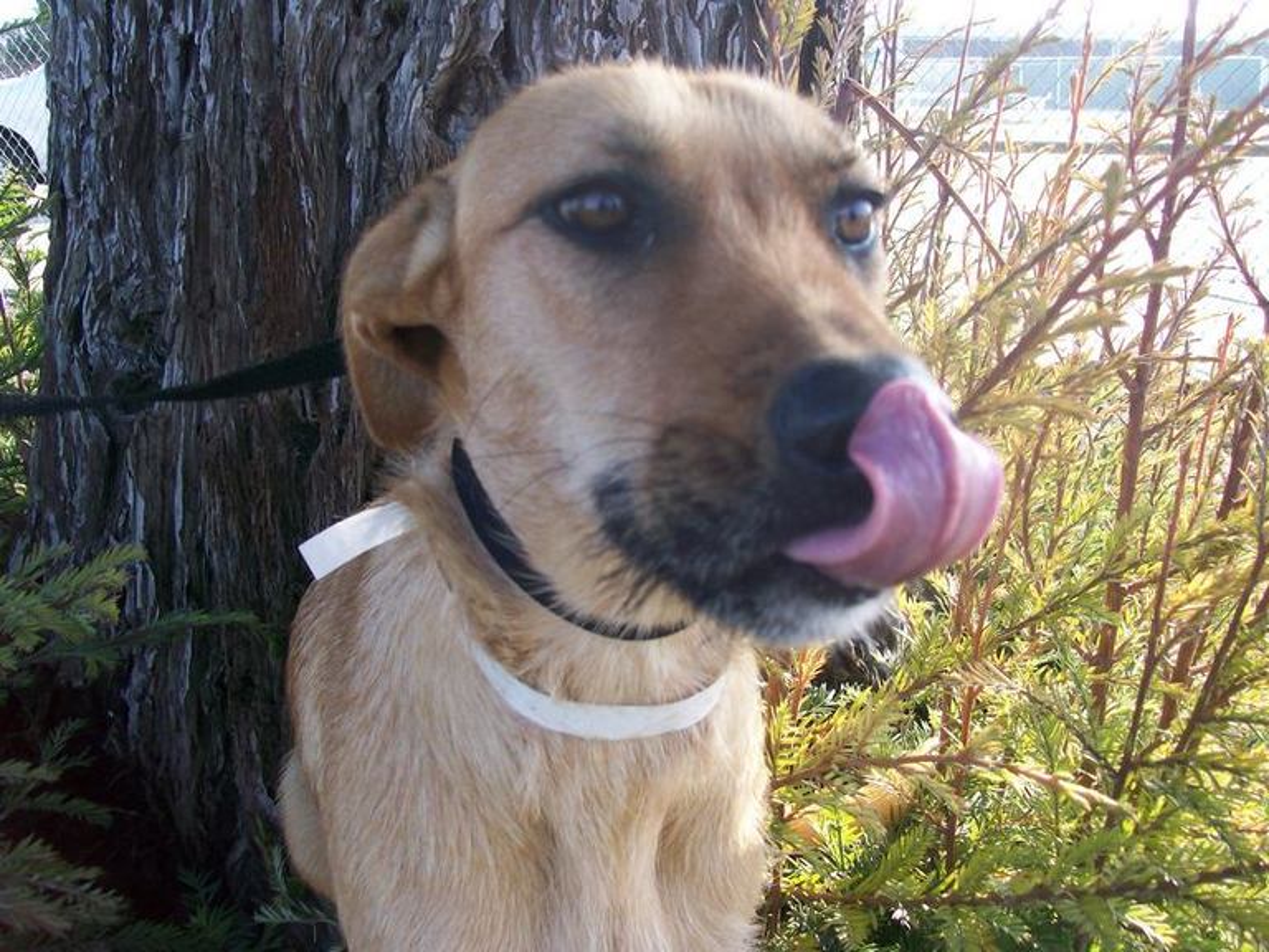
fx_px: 1320
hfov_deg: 51.4
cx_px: 634
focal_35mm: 36
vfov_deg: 39.7
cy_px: 476
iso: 80
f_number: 2.7
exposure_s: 1/240
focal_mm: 6
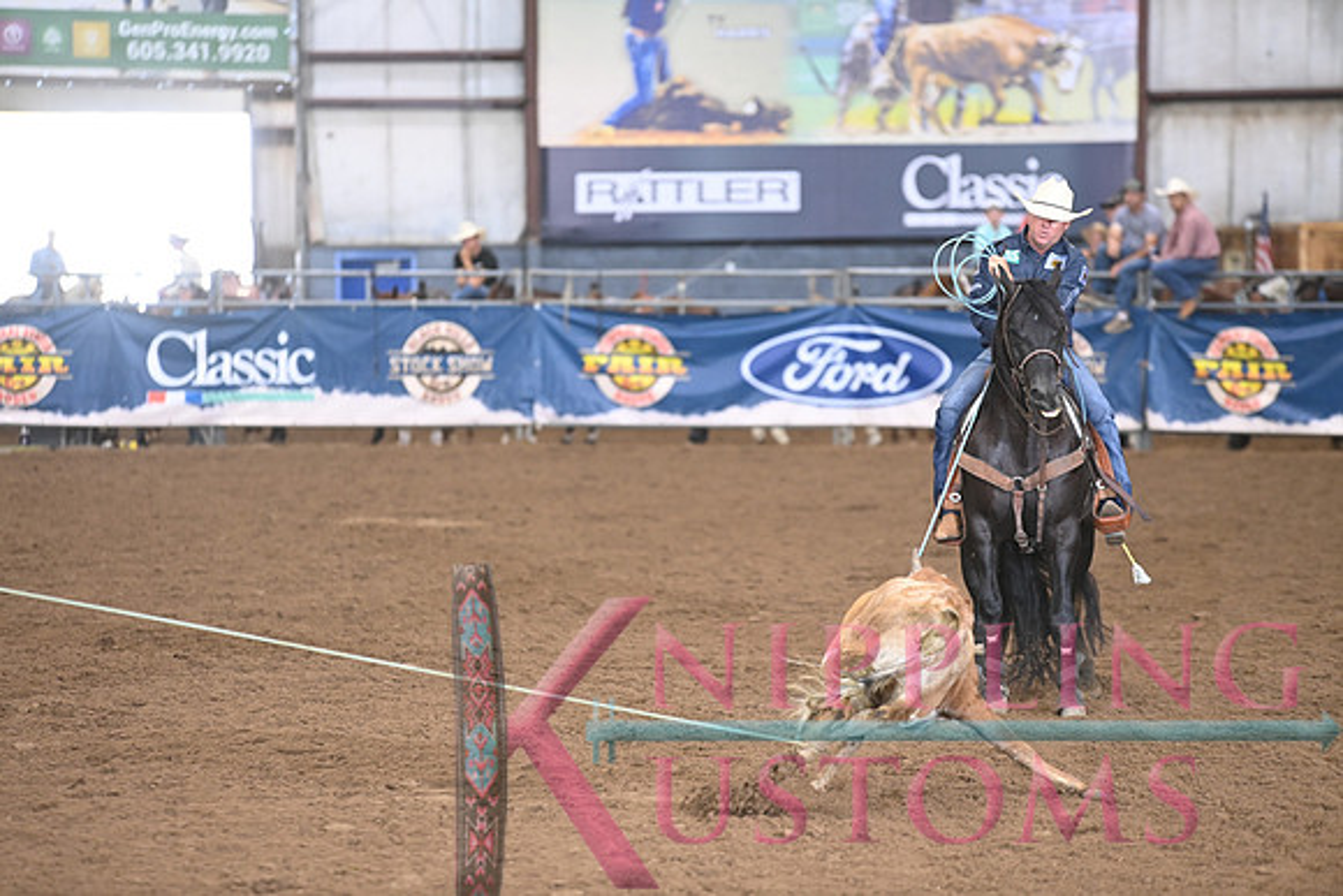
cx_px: 672
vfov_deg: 6.9
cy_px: 448
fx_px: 7463
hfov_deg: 10.3
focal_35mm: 200
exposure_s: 1/250
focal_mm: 200
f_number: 3.2
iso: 2500
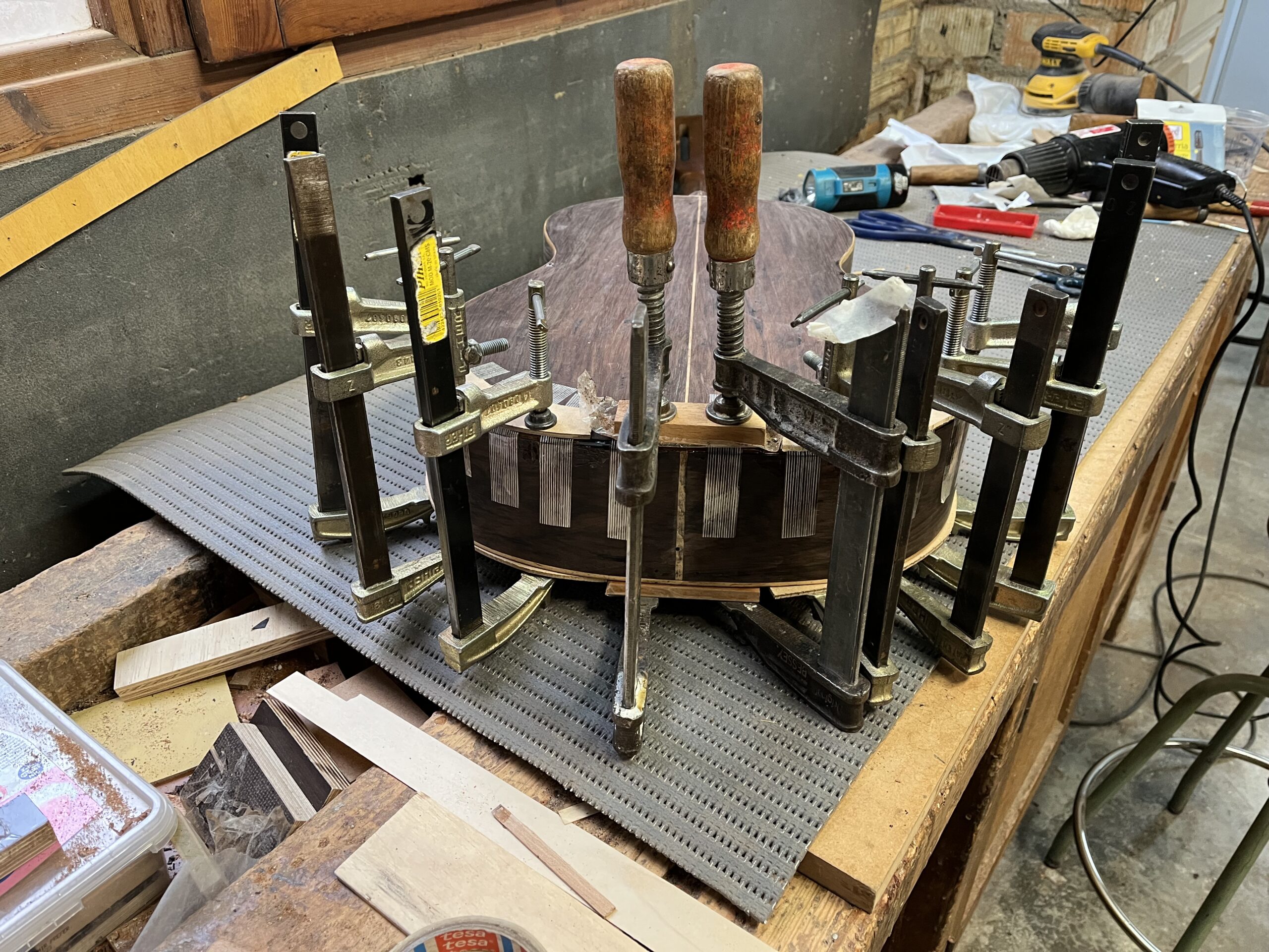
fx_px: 953
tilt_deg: -35.4
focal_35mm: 26
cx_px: 634
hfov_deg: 67.3
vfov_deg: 53.1
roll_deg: +1.5
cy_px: 476
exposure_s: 1/50
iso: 250
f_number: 1.6
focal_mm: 5.1
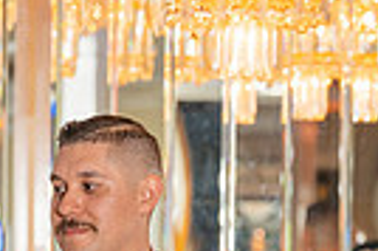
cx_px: 14
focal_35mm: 304
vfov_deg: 4.4
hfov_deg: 6.8
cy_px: 501
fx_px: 3188
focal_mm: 70
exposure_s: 1/160
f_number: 3.2
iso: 640
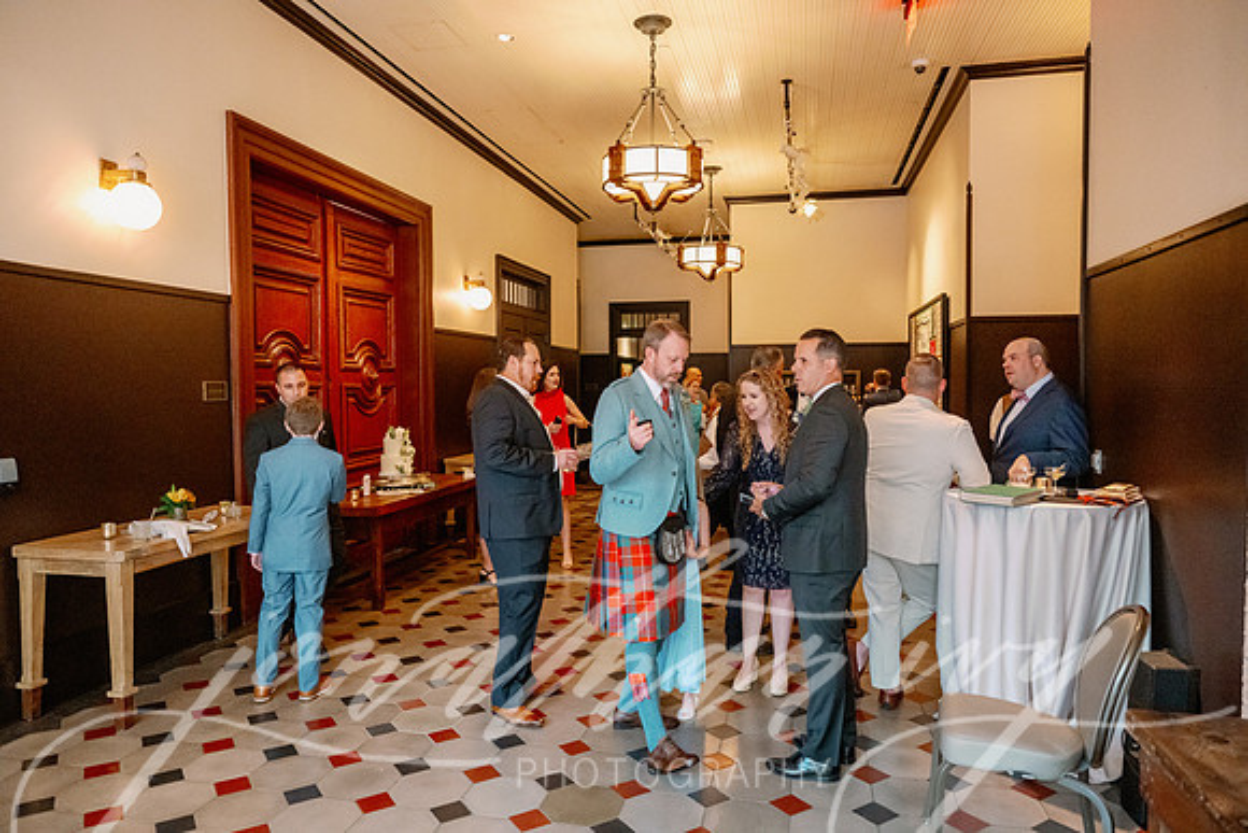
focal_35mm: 24
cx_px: 624
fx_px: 832
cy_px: 416
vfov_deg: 53.2
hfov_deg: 73.7
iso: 7200
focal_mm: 24
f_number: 2.8
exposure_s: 1/400
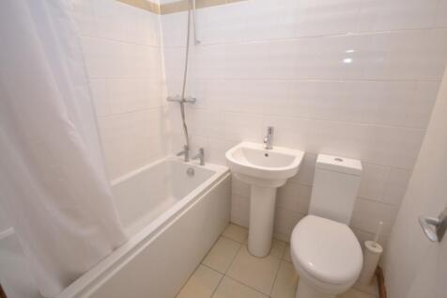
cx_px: 224
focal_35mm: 16
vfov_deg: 72.0
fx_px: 205
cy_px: 149
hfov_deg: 95.0
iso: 2500
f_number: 4.2
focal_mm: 11
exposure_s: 1/60
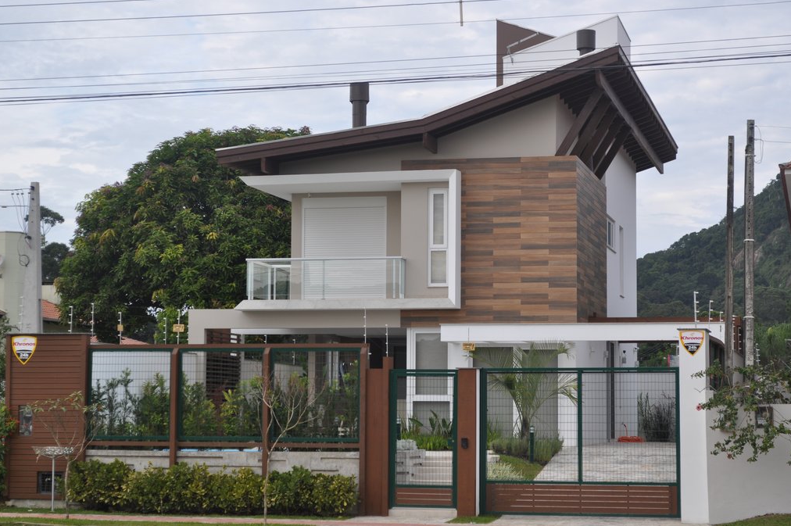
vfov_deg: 16.1
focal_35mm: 85
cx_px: 390
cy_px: 268
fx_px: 1855
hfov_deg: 24.1
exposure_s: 1/200
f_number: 8
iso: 200
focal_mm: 55
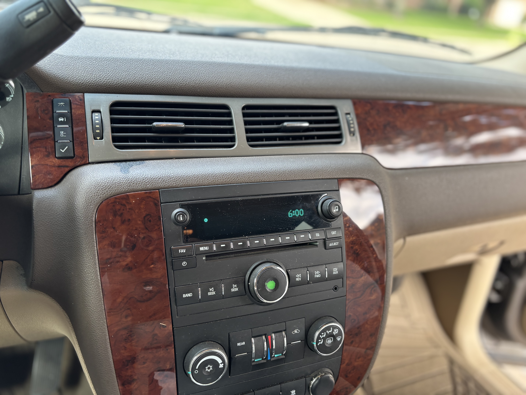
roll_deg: -8.3
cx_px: 263
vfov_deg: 53.1
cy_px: 198
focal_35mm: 26
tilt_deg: -29.3
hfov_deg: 67.3
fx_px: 395
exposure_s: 1/121
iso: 100
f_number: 1.6
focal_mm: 5.96
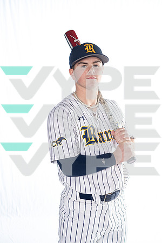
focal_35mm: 55
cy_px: 122
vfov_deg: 36.2
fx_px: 371
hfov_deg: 24.6
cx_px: 81
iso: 800
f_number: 5
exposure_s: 1/200
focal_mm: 55
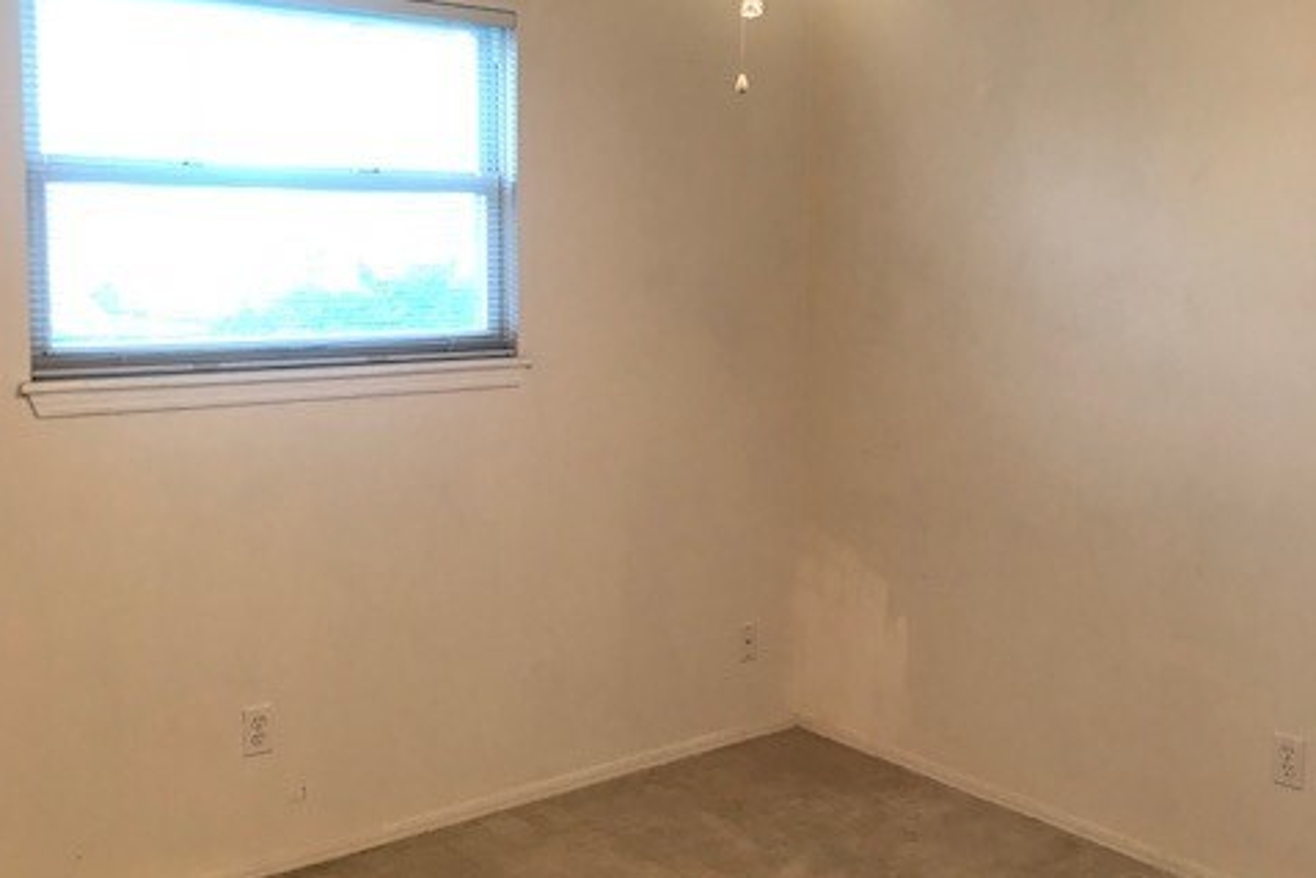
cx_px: 658
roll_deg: -0.4
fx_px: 1426
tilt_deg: -5.5
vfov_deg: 34.2
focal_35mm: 39
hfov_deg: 49.5
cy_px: 396
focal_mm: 3.99
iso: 32
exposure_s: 1/24
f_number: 1.8
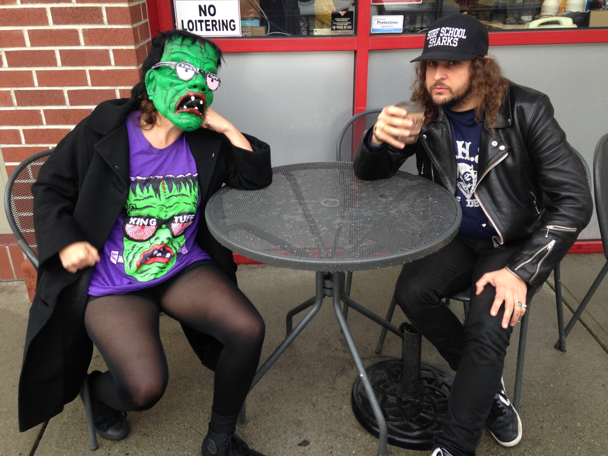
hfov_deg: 55.4
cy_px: 228
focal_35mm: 33
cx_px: 304
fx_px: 580
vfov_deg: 42.9
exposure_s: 1/40
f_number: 2.4
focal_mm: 4.12
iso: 50
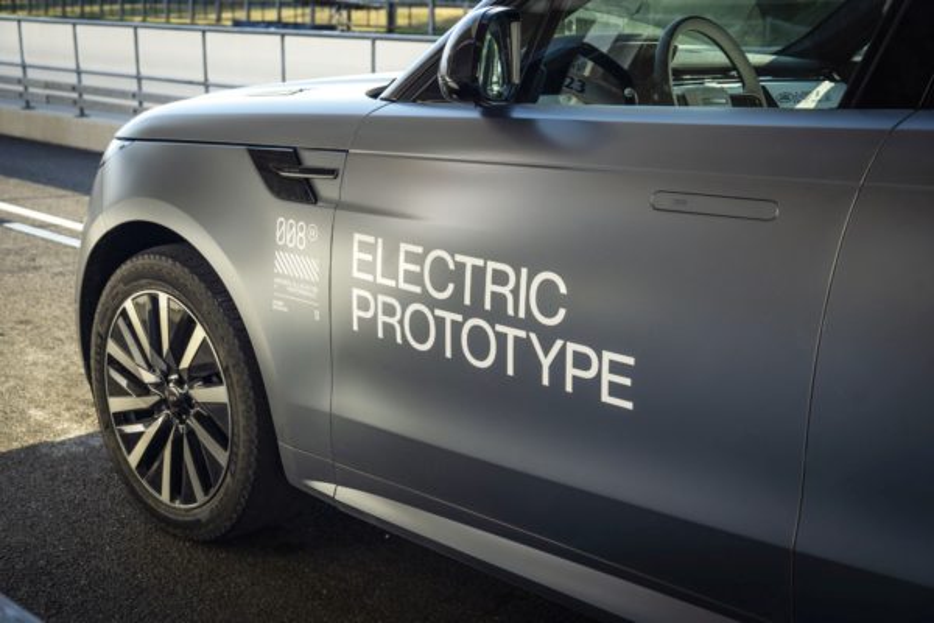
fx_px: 1167
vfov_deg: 29.9
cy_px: 312
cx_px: 467
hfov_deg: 43.6
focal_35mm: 45
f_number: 5
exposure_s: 1/250
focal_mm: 45
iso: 100
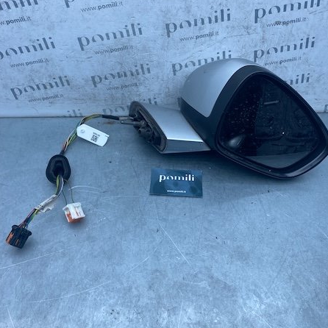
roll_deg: -3.4
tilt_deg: -40.6
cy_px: 134
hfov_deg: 49.7
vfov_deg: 49.5
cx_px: 174
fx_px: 354
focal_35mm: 33
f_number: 1.8
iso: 32
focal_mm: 4.25
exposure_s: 1/845
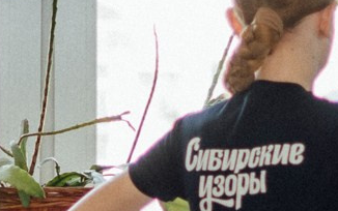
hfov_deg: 5.2
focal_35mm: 403
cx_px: 84
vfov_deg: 3.3
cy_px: 244
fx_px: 3714
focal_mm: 50
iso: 125
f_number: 1.8
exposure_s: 1/250
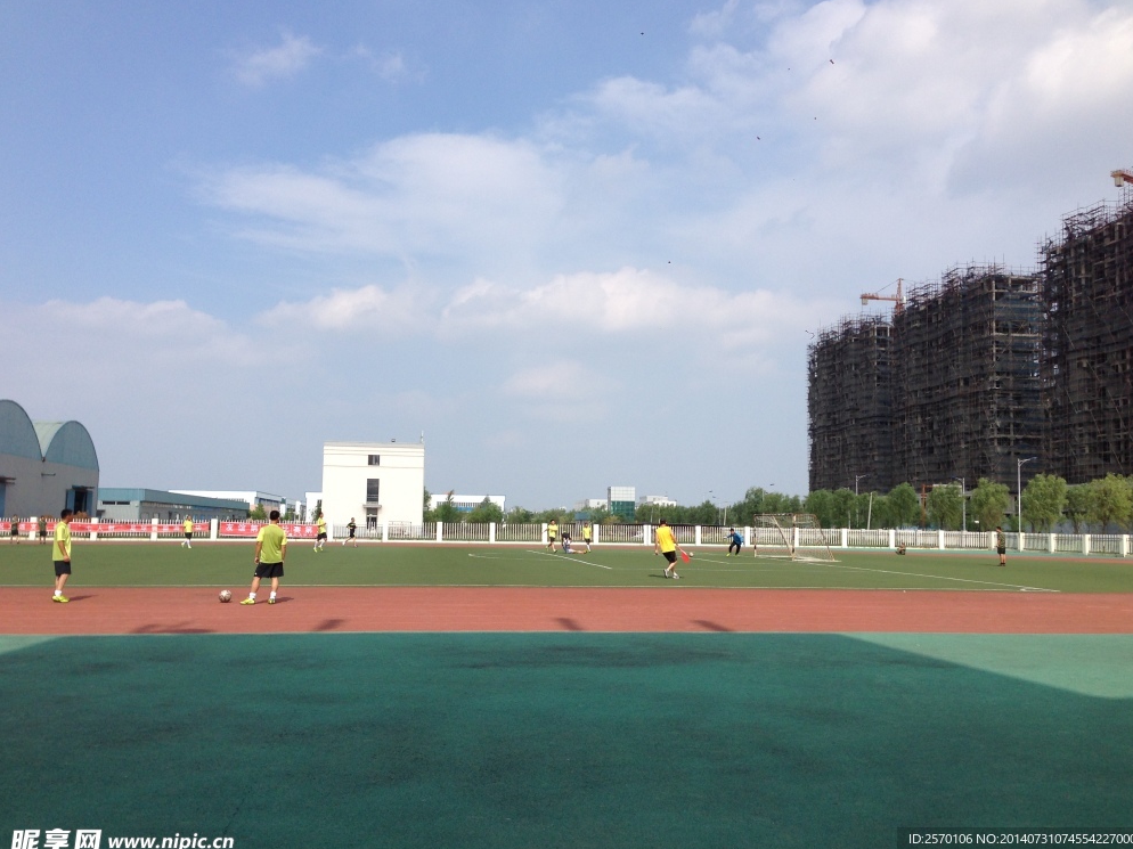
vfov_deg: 41.8
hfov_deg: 54.0
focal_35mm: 34
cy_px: 424
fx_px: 1113
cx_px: 577
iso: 50
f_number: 2.4
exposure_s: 1/1938
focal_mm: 4.12
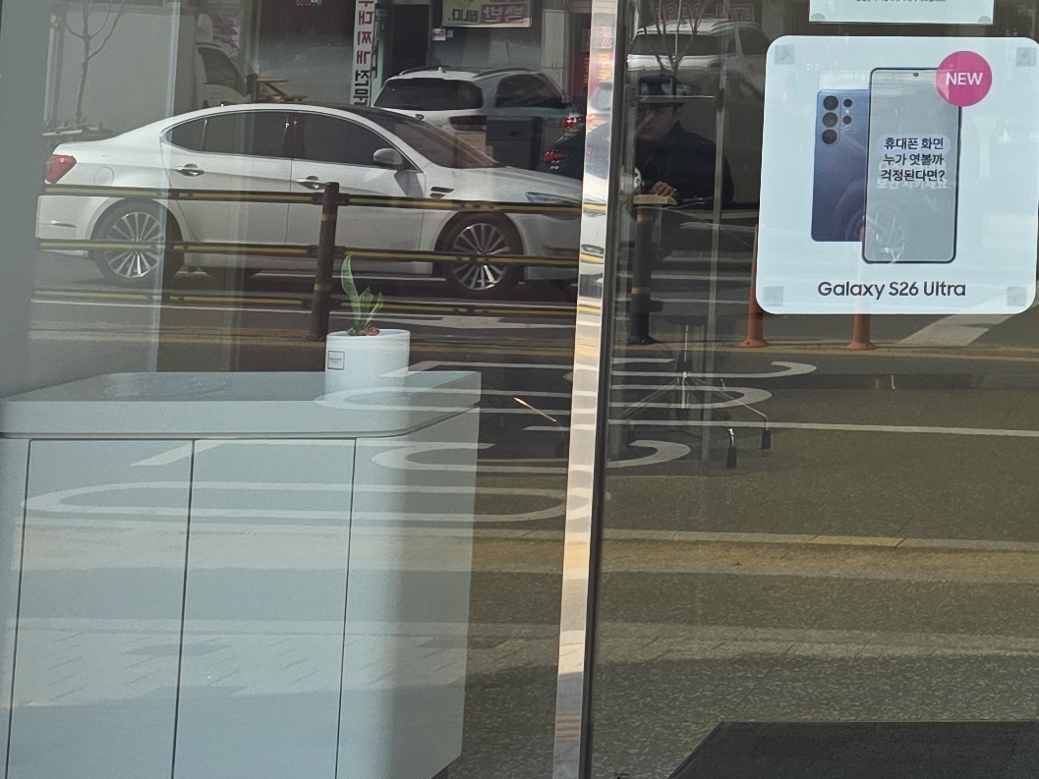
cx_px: 1350
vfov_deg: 16.3
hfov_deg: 20.5
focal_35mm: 87
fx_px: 2612
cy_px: -161
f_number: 1.7
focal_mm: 6.25
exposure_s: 1/1770
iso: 80
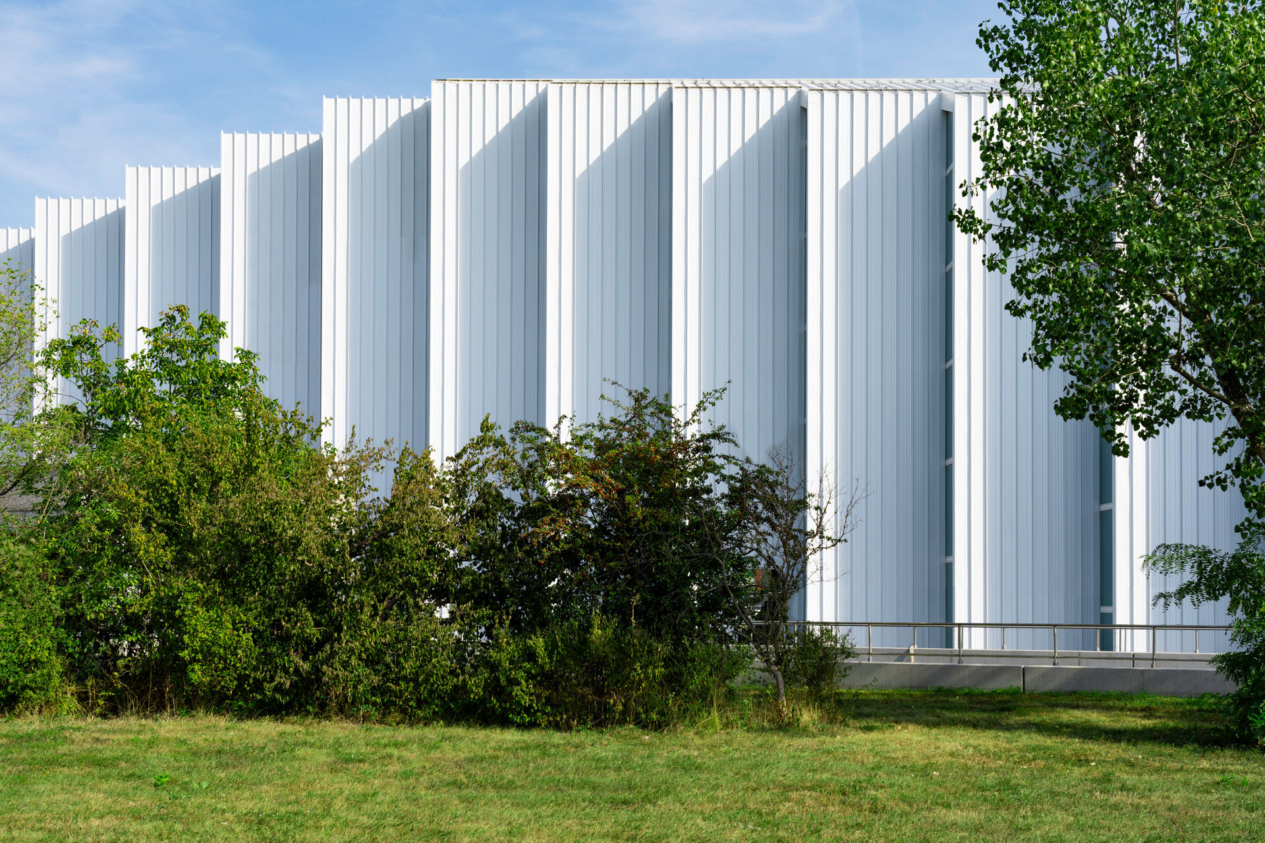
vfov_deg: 30.5
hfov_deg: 44.5
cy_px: 422
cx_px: 632
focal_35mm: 44
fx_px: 1546
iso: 125
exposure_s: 1/320
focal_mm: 44
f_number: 9
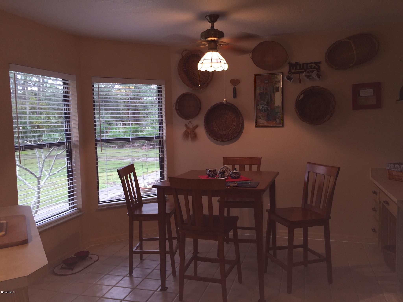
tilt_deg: -6.1
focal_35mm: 29
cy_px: 151
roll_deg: +0.5
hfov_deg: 61.7
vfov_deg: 48.2
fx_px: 338
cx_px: 202
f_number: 2.2
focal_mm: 4.15
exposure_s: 1/33
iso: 32
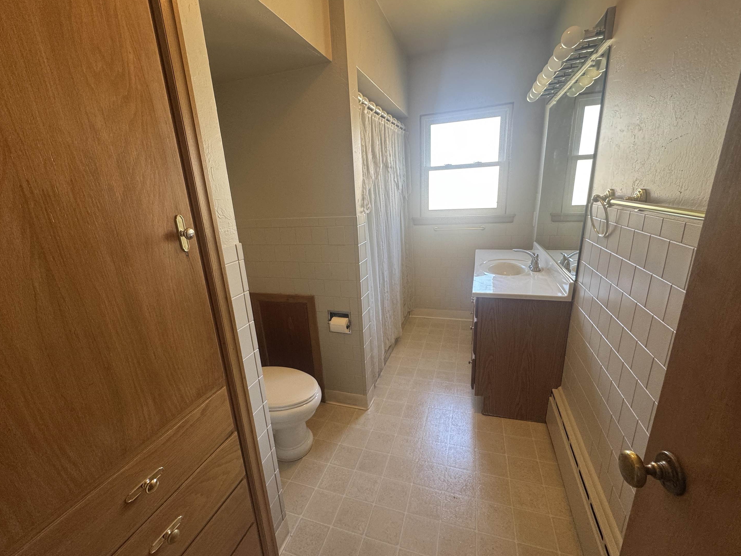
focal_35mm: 15
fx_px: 321
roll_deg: +3.2
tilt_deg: -17.3
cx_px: 362
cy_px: 287
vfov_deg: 81.7
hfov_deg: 98.2
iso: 200
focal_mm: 2.22
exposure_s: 1/60
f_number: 2.2
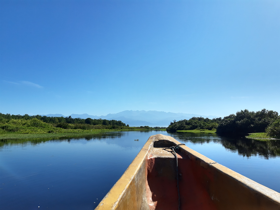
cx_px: 140
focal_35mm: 26
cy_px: 105
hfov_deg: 67.3
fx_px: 210
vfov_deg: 53.1
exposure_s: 1/9346
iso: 50
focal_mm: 4.75
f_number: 1.7
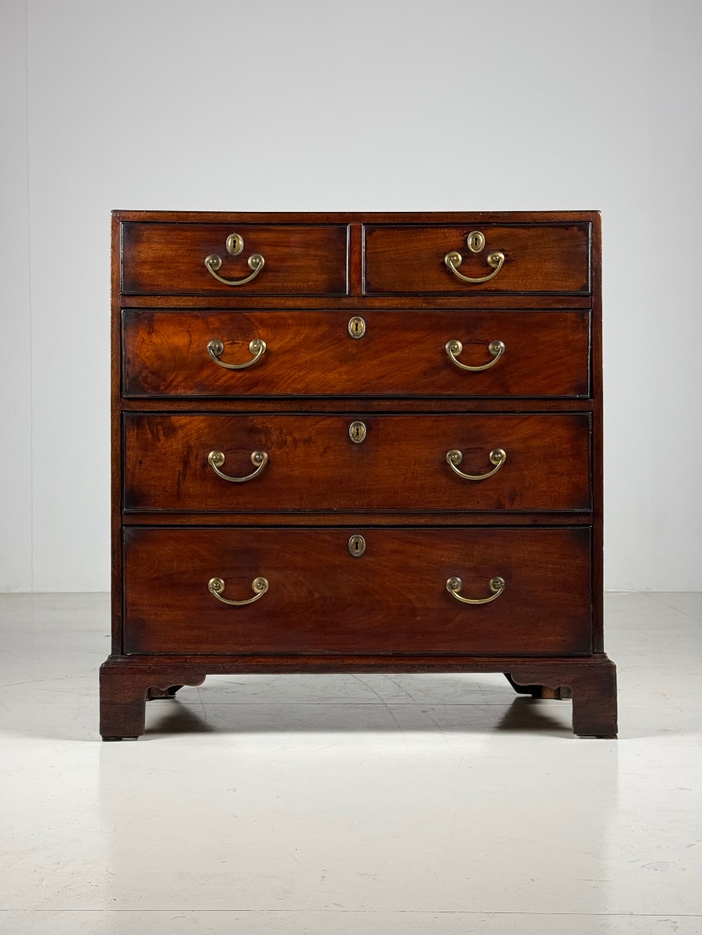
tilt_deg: +0.0
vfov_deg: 39.7
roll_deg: -0.1
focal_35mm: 48
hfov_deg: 30.3
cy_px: 468
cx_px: 351
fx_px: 1298
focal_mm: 6.76
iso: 160
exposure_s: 1/50
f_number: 1.78
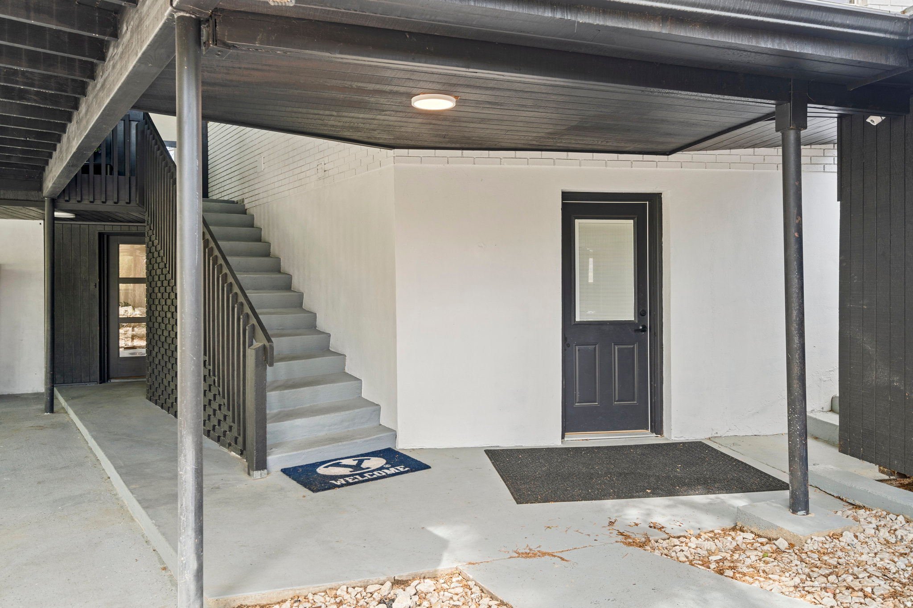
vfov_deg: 53.1
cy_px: 304
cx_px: 456
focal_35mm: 24
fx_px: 609
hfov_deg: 73.7
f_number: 9
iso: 320
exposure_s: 1/8
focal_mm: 24
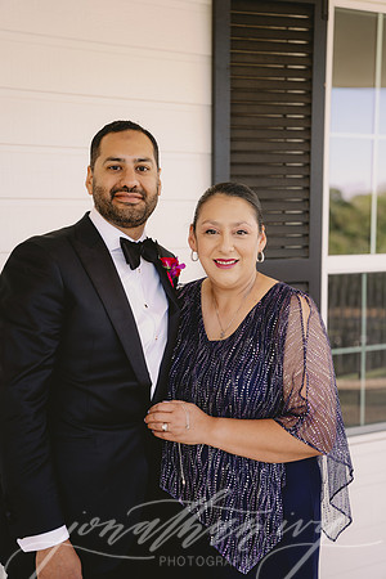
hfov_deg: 24.2
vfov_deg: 35.7
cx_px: 193
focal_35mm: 56
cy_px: 290
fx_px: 899
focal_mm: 55.9
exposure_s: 1/250
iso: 320
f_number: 3.2
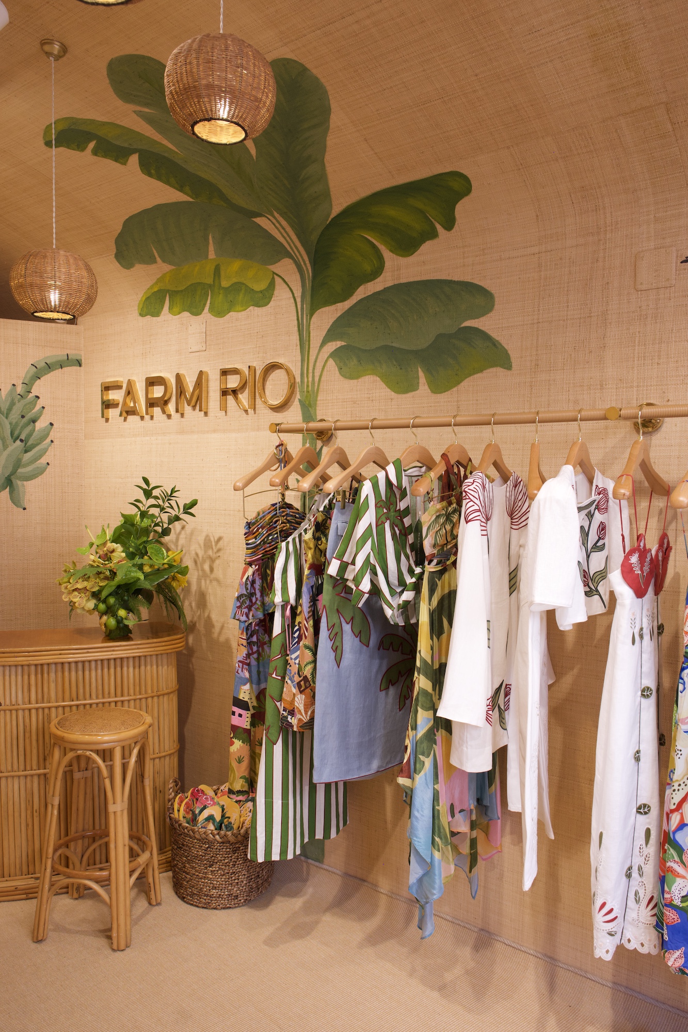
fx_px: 774
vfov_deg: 67.4
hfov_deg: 47.9
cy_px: 516
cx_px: 344
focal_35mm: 27
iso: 800
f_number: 5
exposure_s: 1/125
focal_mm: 18.2
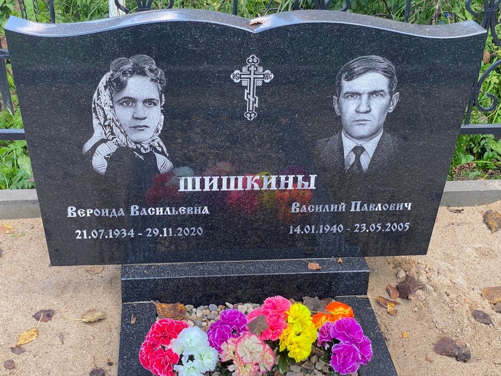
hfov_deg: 36.8
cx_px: 250
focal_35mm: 52
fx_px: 753
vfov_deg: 28.0
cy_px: 188
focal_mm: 6
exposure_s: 1/122
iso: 20
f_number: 2
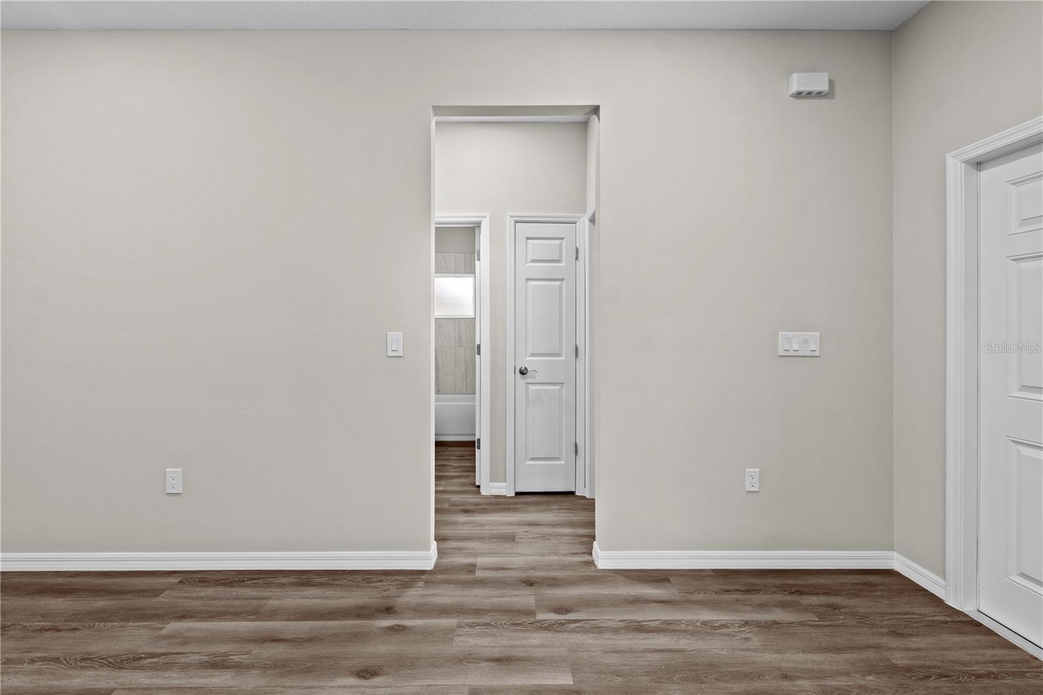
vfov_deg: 77.3
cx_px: 522
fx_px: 434
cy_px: 348
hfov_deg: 100.4
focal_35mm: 15
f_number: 7.1
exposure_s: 1/1.25
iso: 100
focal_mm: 10
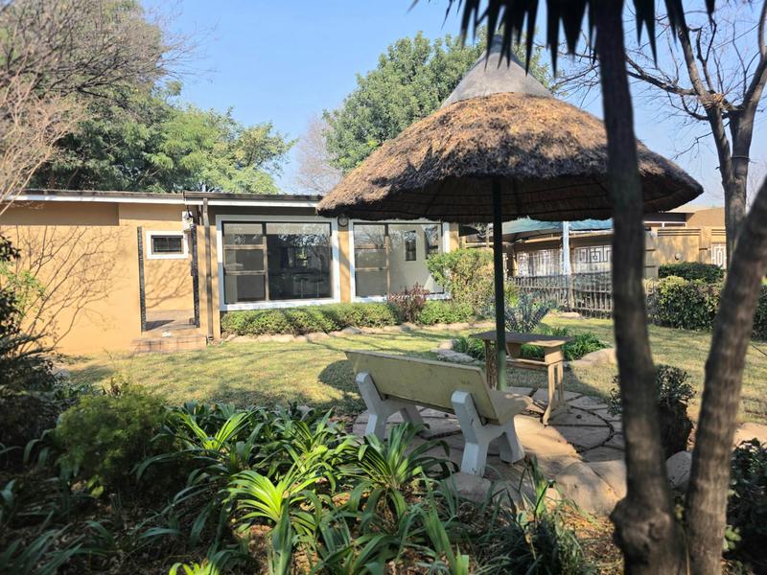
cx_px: 384
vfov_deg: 58.9
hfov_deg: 73.9
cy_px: 288
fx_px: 510
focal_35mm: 23
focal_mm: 6.3
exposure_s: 1/2500
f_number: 1.7
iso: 80
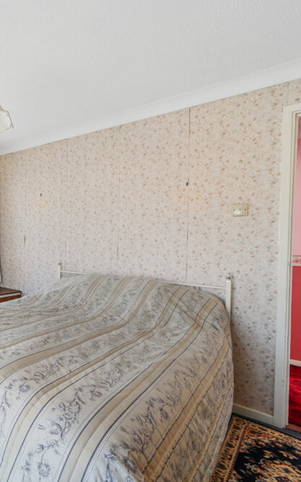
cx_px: -24
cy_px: 243
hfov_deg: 43.6
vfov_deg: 79.7
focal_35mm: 22
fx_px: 289
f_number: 8
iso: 400
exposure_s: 1/2.5
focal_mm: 14
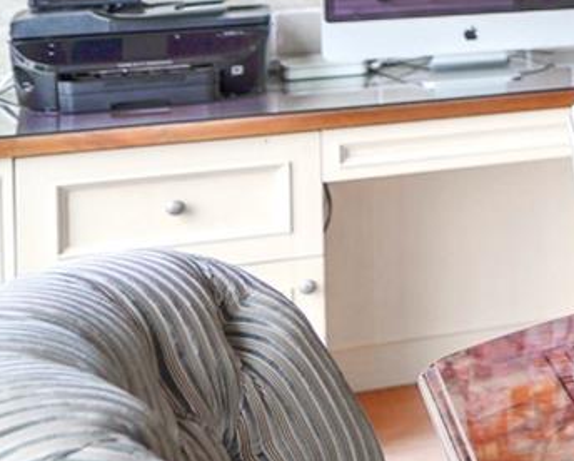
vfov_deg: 13.9
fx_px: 1803
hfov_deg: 12.1
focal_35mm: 106
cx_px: 1575
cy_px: -158
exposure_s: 1/200
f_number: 2.8
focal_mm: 19
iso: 100
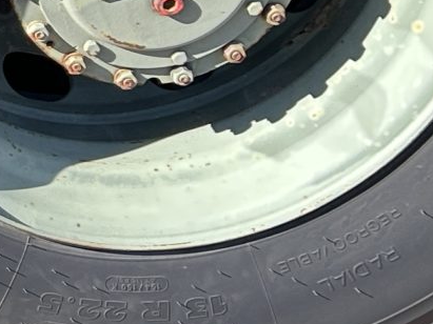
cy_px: -250
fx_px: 2026
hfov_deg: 10.7
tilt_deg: -21.1
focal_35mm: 162
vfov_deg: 8.8
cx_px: -552
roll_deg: -0.3
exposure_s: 1/808
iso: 50
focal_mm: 5.7
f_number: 1.5
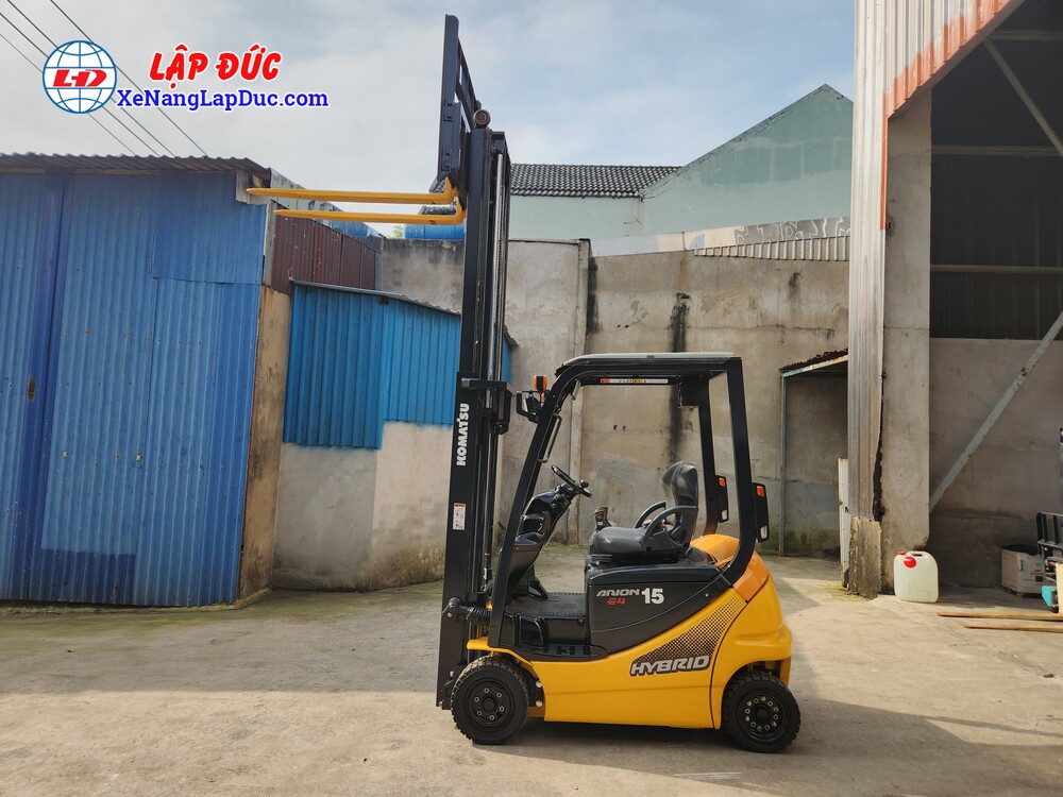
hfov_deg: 73.9
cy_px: 398
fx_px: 706
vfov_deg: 58.9
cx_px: 532
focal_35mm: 23
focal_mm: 5.4
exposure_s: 1/1142
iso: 20
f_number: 1.8
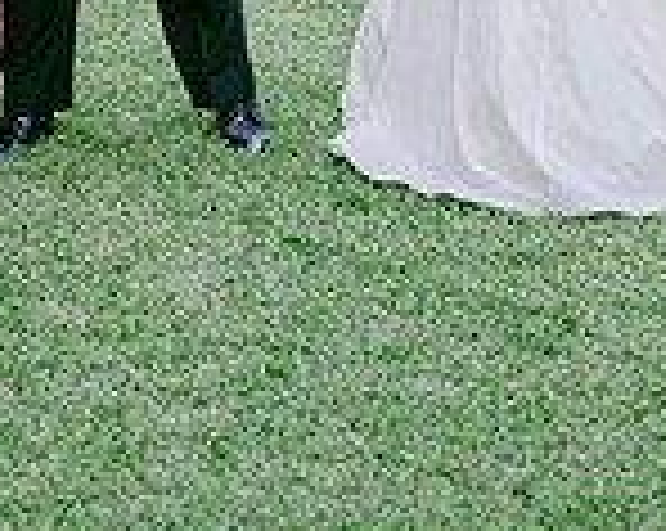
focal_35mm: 143
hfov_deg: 13.4
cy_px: -410
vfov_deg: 10.2
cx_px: 169
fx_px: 2815
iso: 100
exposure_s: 1/250
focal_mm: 50
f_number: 2
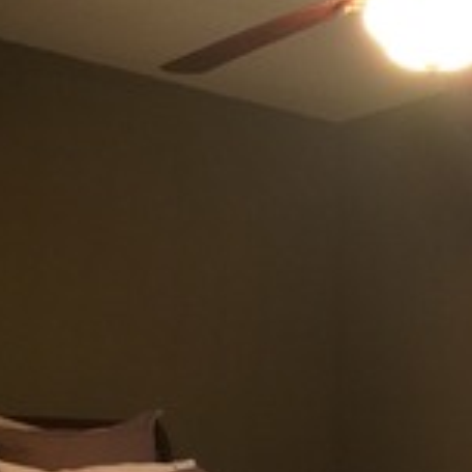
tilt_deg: +0.4
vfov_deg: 20.6
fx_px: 1250
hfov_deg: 21.3
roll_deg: -0.3
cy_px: 494
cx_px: 338
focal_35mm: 81
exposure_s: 1/4
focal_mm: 4.15
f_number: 2.2
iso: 100
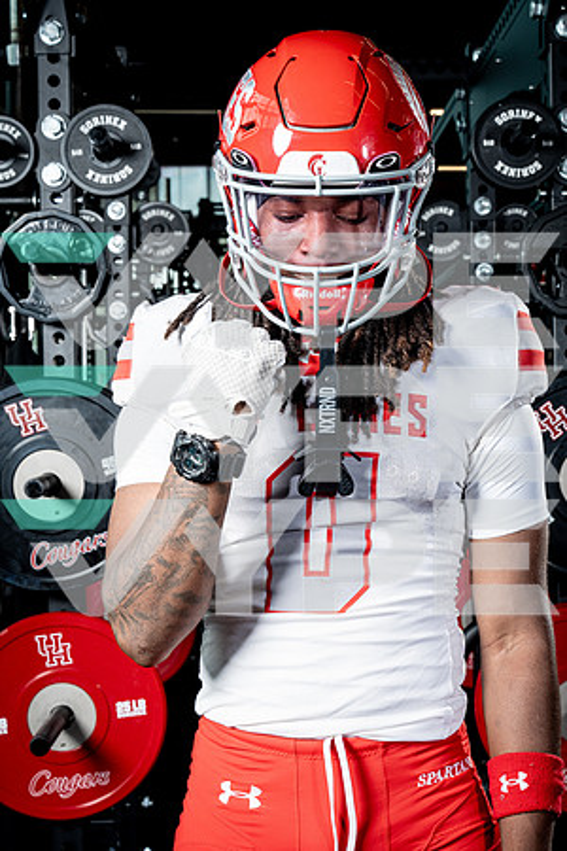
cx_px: 284
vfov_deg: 38.2
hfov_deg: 26.0
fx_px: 1228
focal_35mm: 52
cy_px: 426
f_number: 9
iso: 640
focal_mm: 52
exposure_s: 1/250
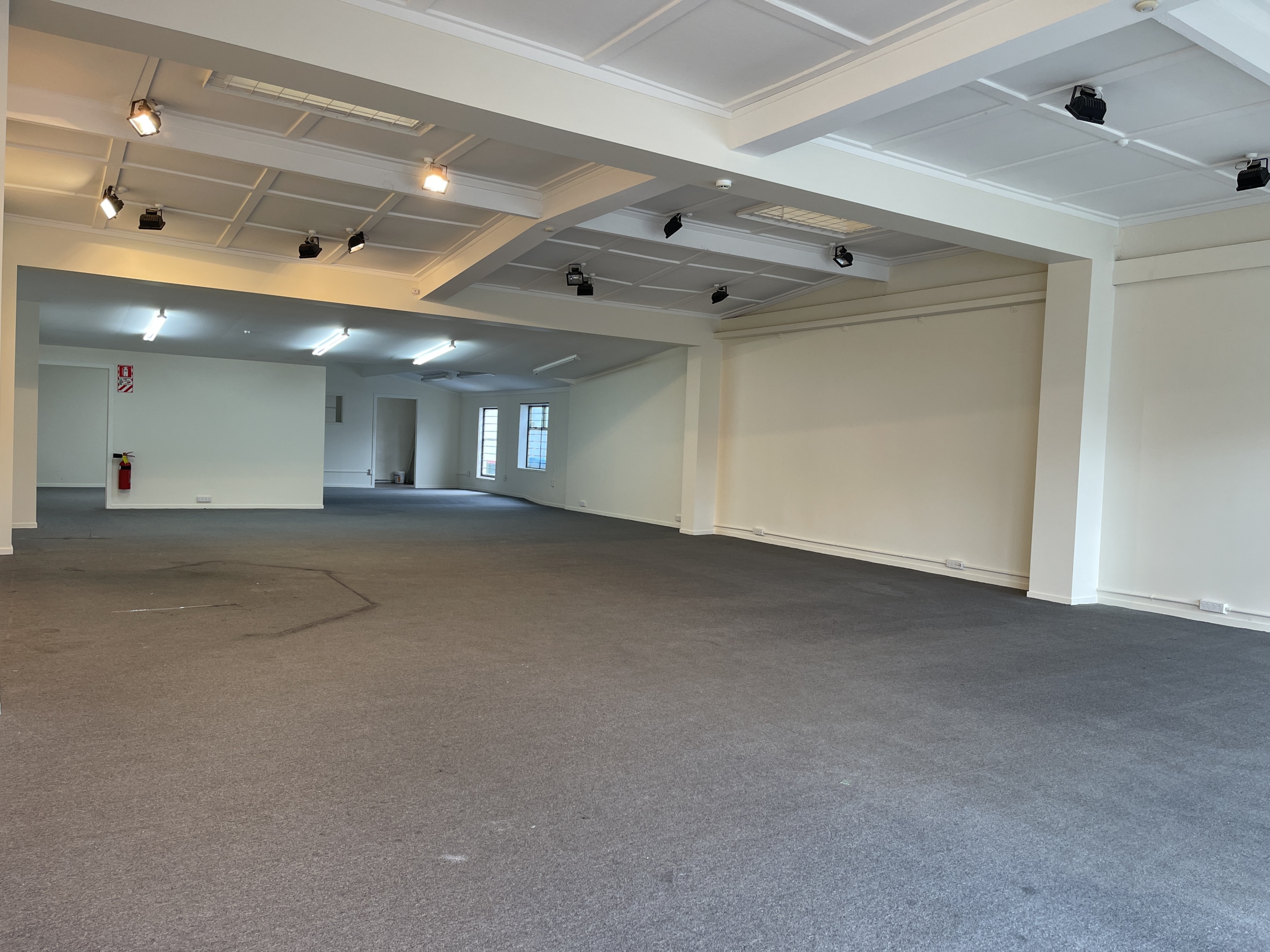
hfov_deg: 67.3
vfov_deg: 53.1
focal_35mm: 26
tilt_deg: -3.2
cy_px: 476
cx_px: 635
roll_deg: -2.2
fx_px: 954
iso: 80
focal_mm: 5.1
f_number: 1.6
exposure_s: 1/100
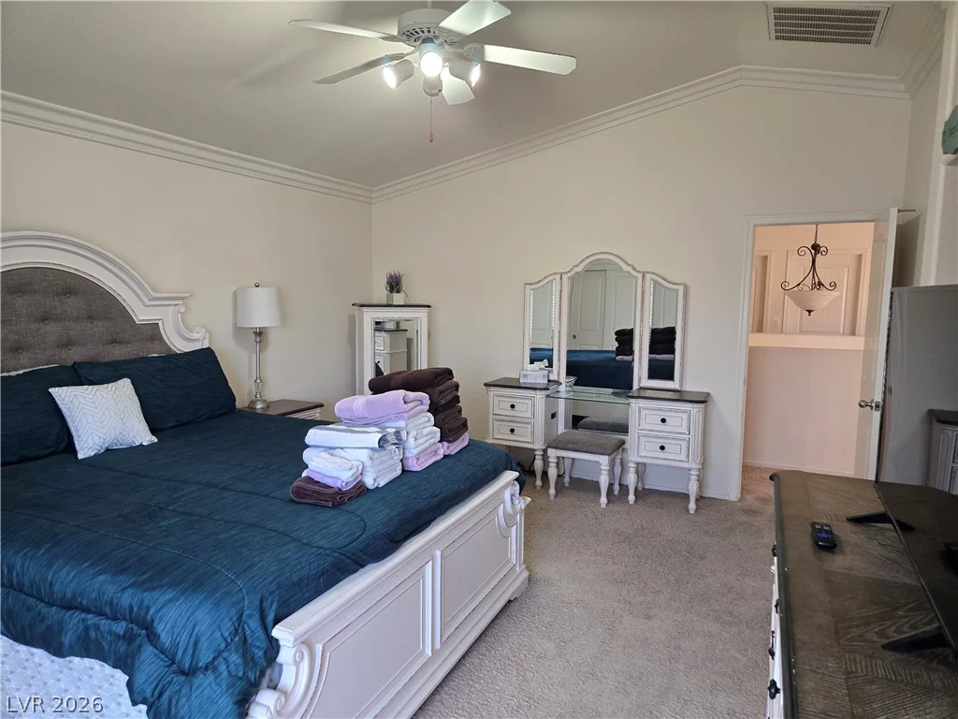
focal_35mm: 23
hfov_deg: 73.9
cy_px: 360
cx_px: 479
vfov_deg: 58.9
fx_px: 637
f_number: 1.8
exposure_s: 1/120
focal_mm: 5.4
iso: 500
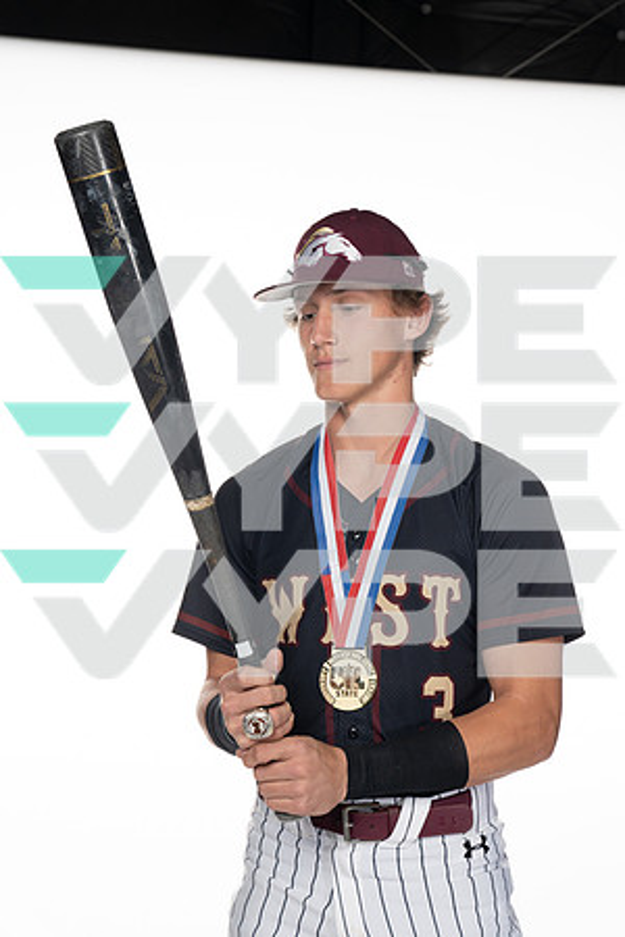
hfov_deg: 26.5
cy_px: 468
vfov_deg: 38.9
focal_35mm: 51
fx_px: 1328
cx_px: 312
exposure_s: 1/250
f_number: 6.3
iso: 400
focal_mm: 51
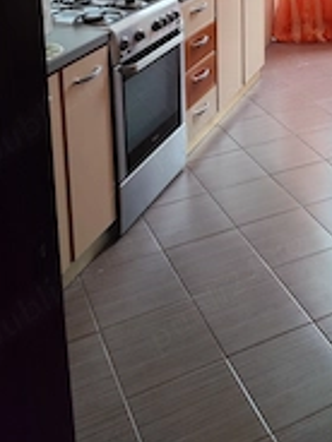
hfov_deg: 27.8
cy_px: -36
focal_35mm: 50
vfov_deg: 33.6
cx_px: 310
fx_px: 639
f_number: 1.65
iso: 200
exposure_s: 1/100
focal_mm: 6.14
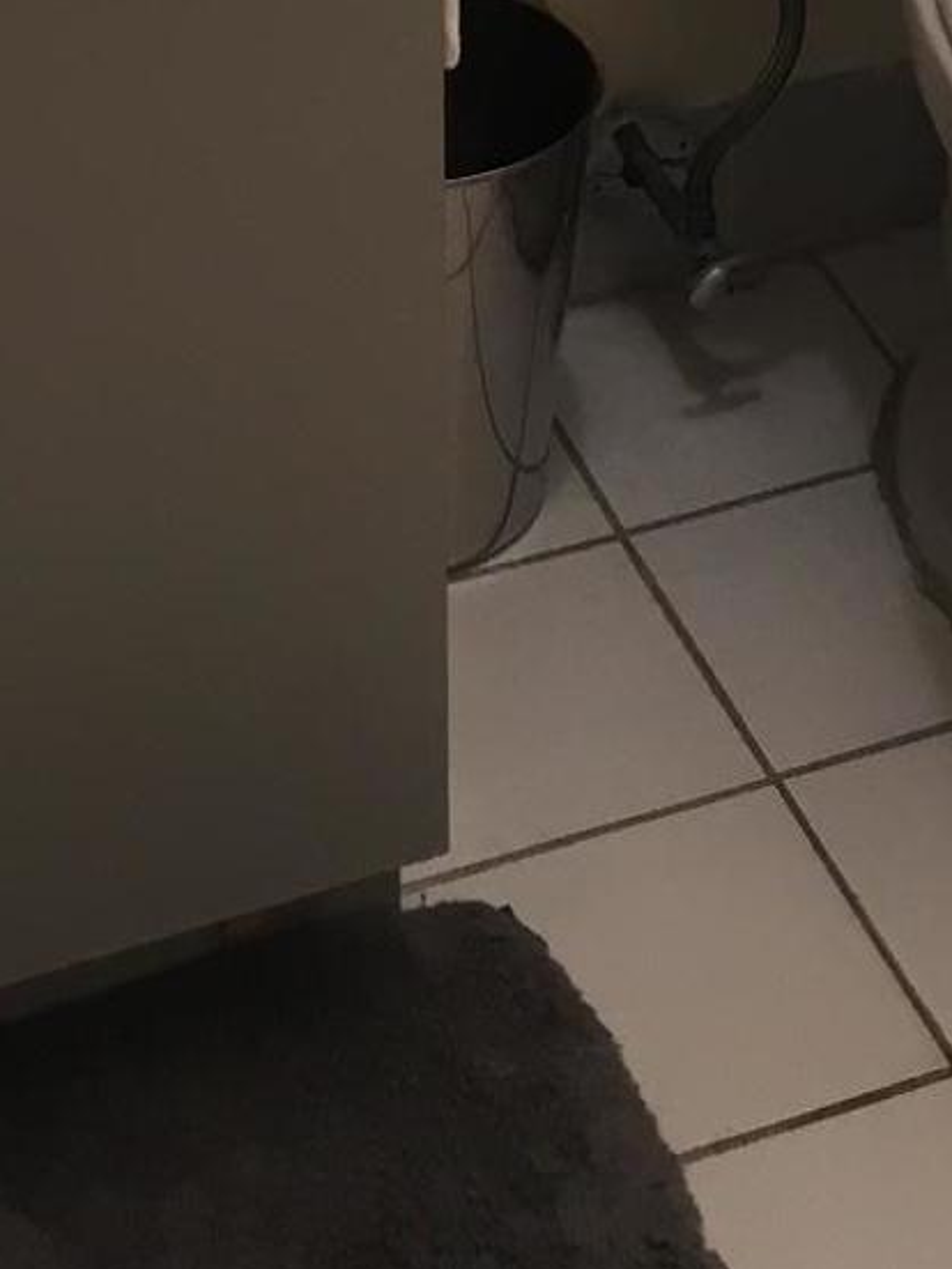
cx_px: 766
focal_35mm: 105
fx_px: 3850
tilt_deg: -16.2
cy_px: -943
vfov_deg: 16.1
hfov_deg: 14.0
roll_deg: -0.4
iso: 50
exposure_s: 1/30
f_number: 2.2
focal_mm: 4.15
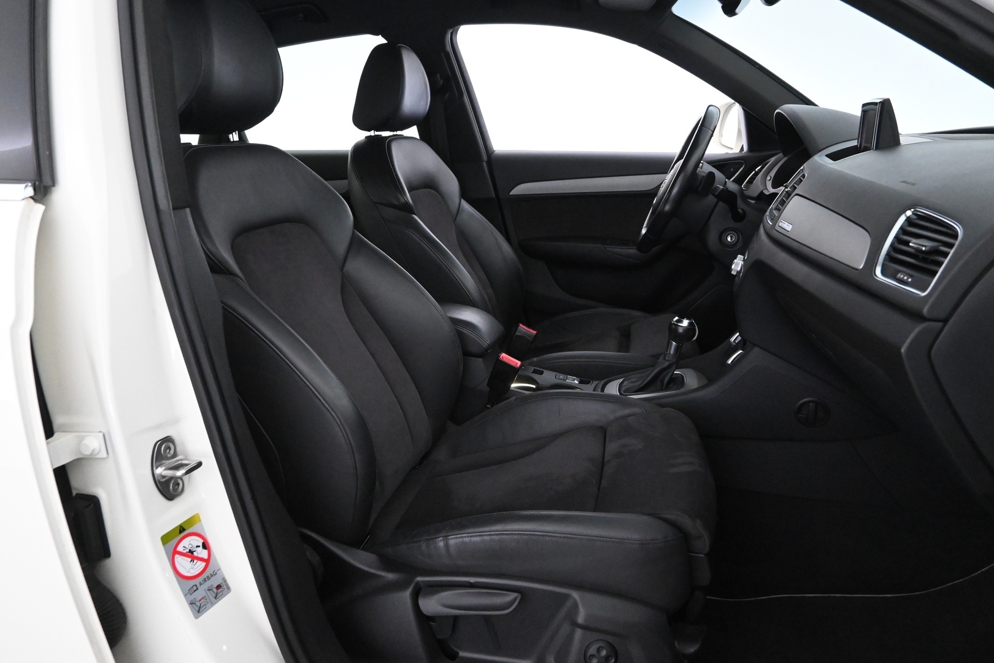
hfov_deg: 73.7
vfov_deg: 53.1
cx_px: 497
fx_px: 663
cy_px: 332
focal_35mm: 24
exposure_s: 1/60
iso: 6400
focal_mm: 16
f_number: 4.5
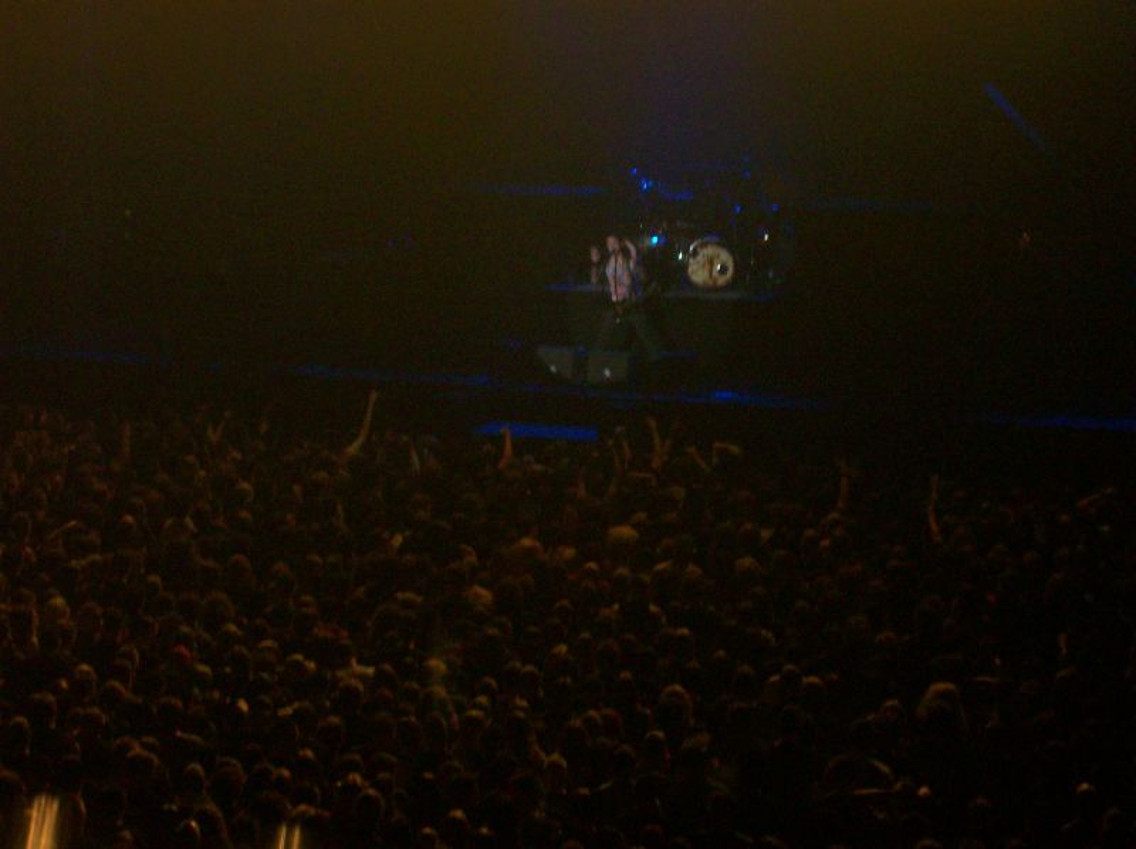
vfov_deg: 13.7
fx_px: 3540
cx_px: 568
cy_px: 424
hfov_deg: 18.2
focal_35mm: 108
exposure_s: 1/8
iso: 160
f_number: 4.8
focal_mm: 18
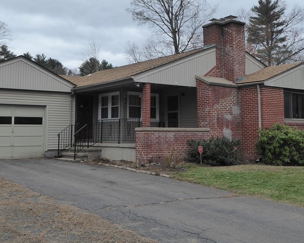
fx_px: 423
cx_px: 149
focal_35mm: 47
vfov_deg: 31.9
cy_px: 88
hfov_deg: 39.6
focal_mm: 5.4
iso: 160
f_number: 3.5
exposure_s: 1/500
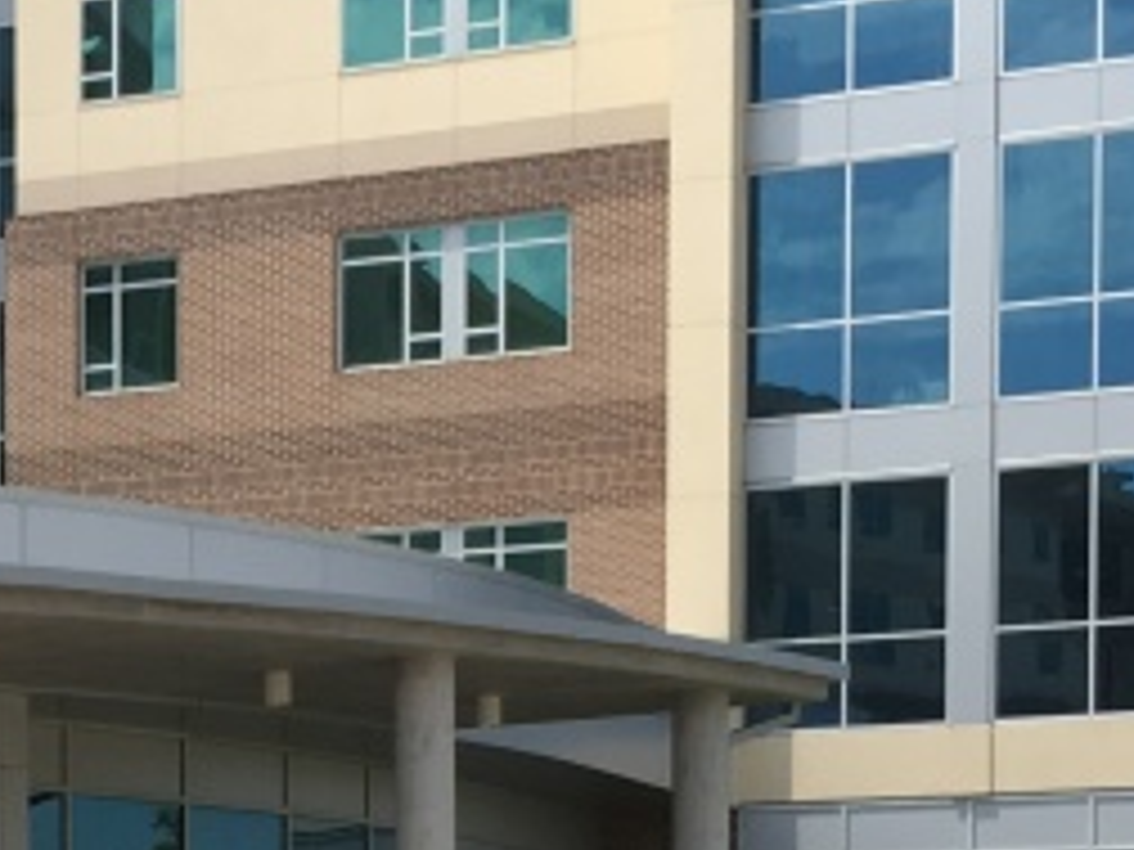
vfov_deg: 11.9
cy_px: 1309
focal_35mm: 118
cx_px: -216
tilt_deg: -3.0
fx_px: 3866
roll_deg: +1.8
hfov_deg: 16.1
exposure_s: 1/1148
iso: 25
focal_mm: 4.15
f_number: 2.2
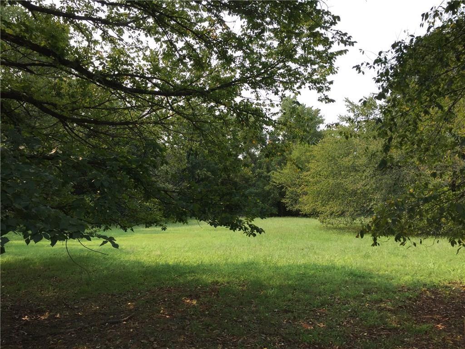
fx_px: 390
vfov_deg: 48.2
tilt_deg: +3.7
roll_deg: -1.7
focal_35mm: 29
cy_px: 174
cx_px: 232
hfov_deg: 61.7
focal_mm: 4.15
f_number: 2.2
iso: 32
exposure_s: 1/1199
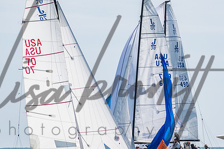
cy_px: 84
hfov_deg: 7.0
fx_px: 1828
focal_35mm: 294
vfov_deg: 4.7
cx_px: 127
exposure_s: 1/1000
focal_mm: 122
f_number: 6.3
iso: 200
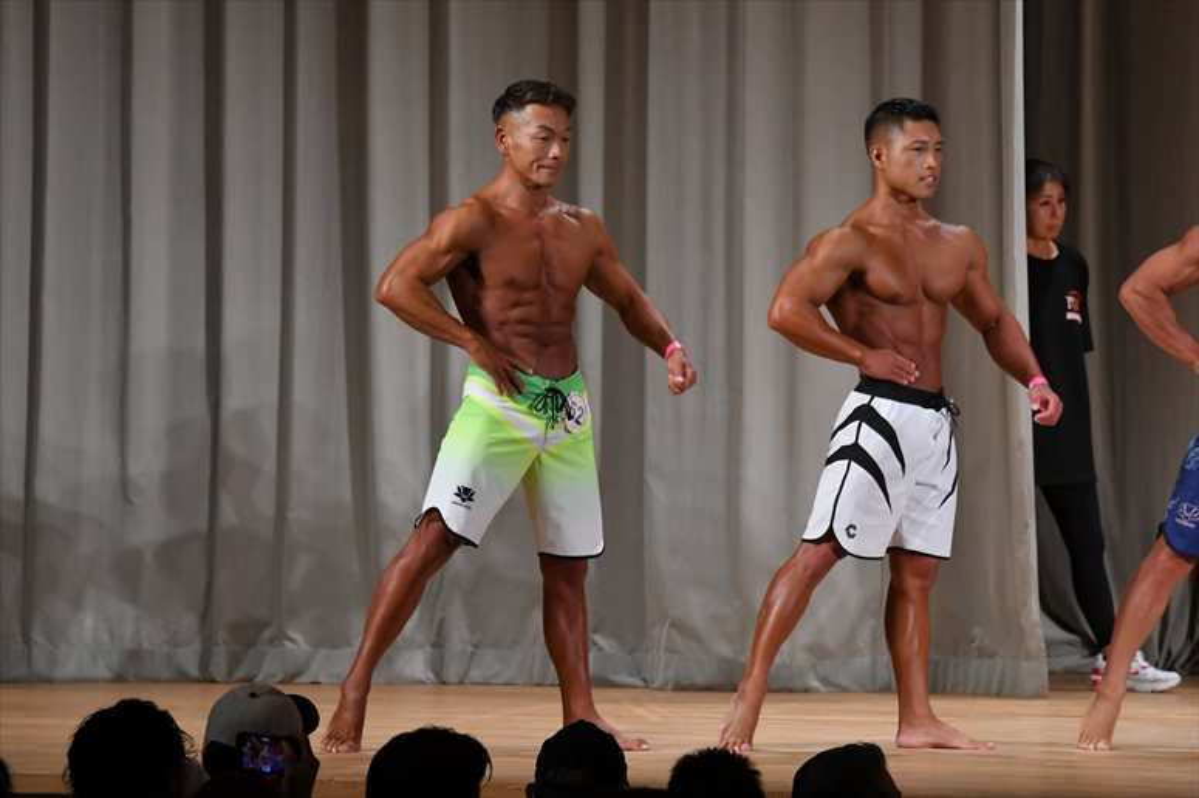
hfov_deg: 8.6
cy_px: 399
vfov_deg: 5.7
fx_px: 7990
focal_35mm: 240
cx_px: 600
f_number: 5.6
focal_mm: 160
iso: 3200
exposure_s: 1/400
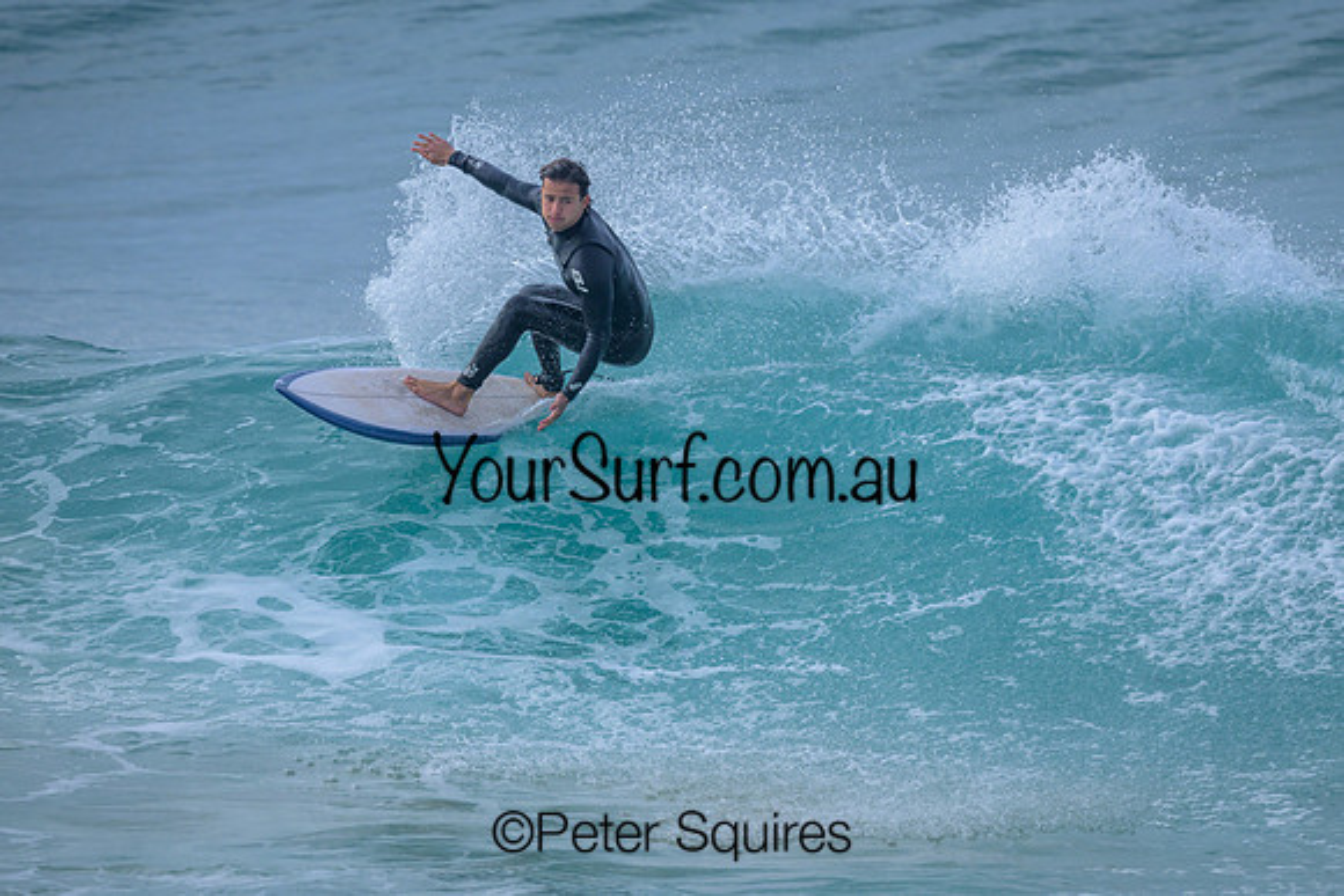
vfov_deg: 1.4
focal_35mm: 977
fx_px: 36499
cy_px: 416
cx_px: 821
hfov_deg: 2.1
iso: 280
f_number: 6.3
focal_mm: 800
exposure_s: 1/1600
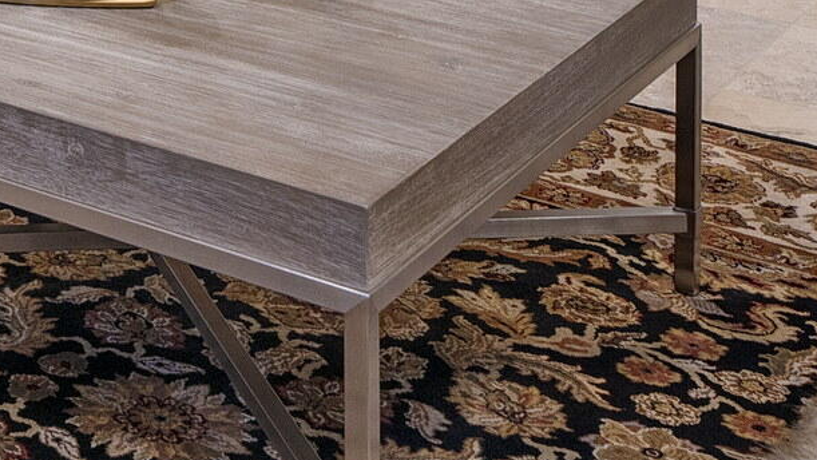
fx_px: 2080
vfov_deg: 10.5
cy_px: -722
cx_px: -317
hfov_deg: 19.9
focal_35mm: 96
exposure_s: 1/1.67
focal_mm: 20
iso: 200
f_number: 9
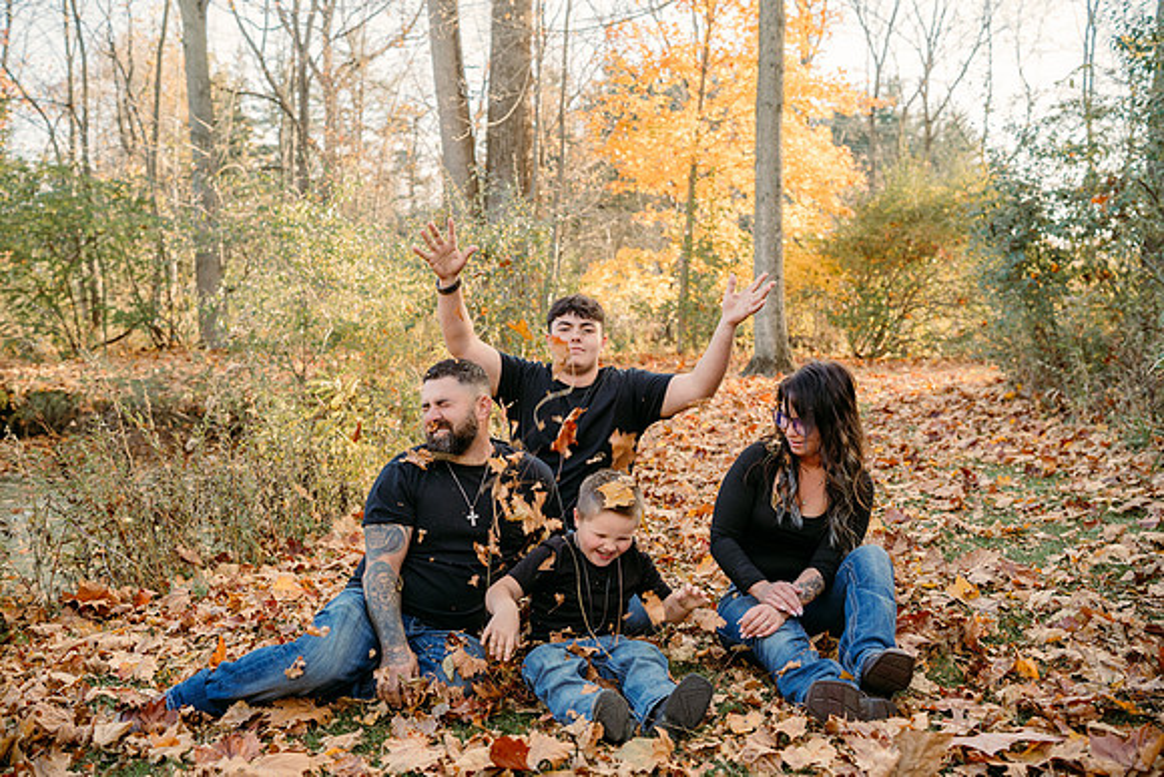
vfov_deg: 37.9
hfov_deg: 54.4
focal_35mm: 35
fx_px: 1132
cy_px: 388
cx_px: 582
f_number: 3.2
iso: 320
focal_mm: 35
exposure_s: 1/250
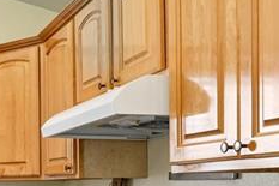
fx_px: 511
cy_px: 184
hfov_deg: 23.0
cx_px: -166
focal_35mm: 66
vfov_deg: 20.0
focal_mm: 10
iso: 800
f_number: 8
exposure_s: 1/15
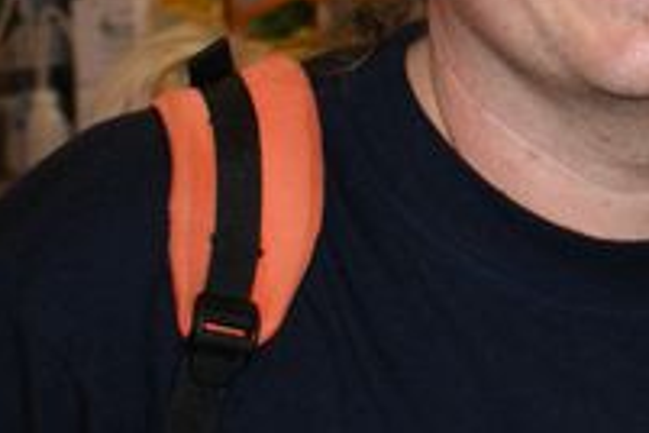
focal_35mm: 134
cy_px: -10
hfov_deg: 14.3
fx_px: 2416
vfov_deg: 10.1
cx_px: 972
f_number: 5.6
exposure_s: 1/60
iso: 400
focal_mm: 28
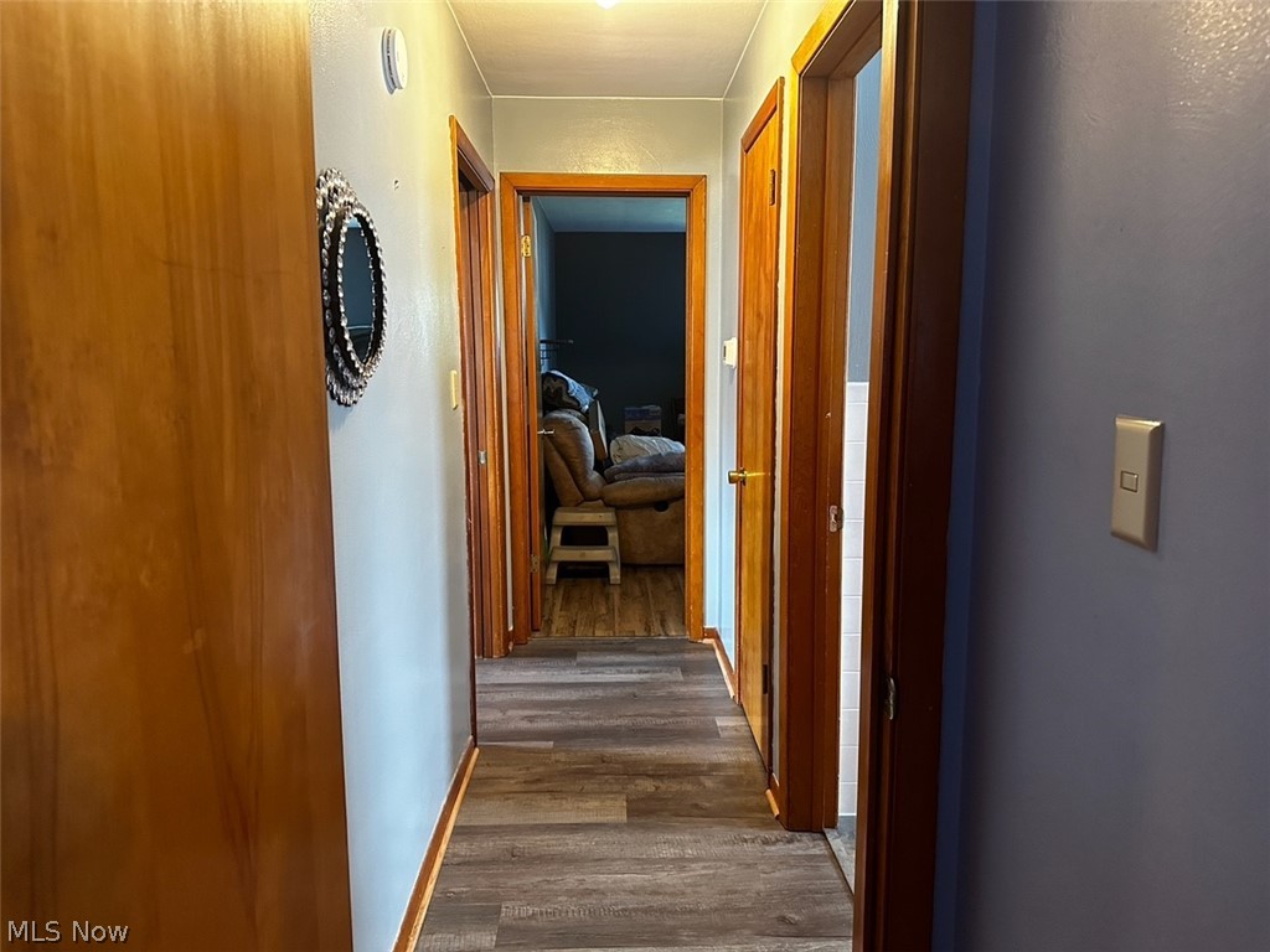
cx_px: 635
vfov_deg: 56.8
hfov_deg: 71.6
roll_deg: +0.3
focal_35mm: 24
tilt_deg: -6.3
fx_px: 881
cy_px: 476
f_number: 1.78
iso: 800
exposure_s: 1/60
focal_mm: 6.86
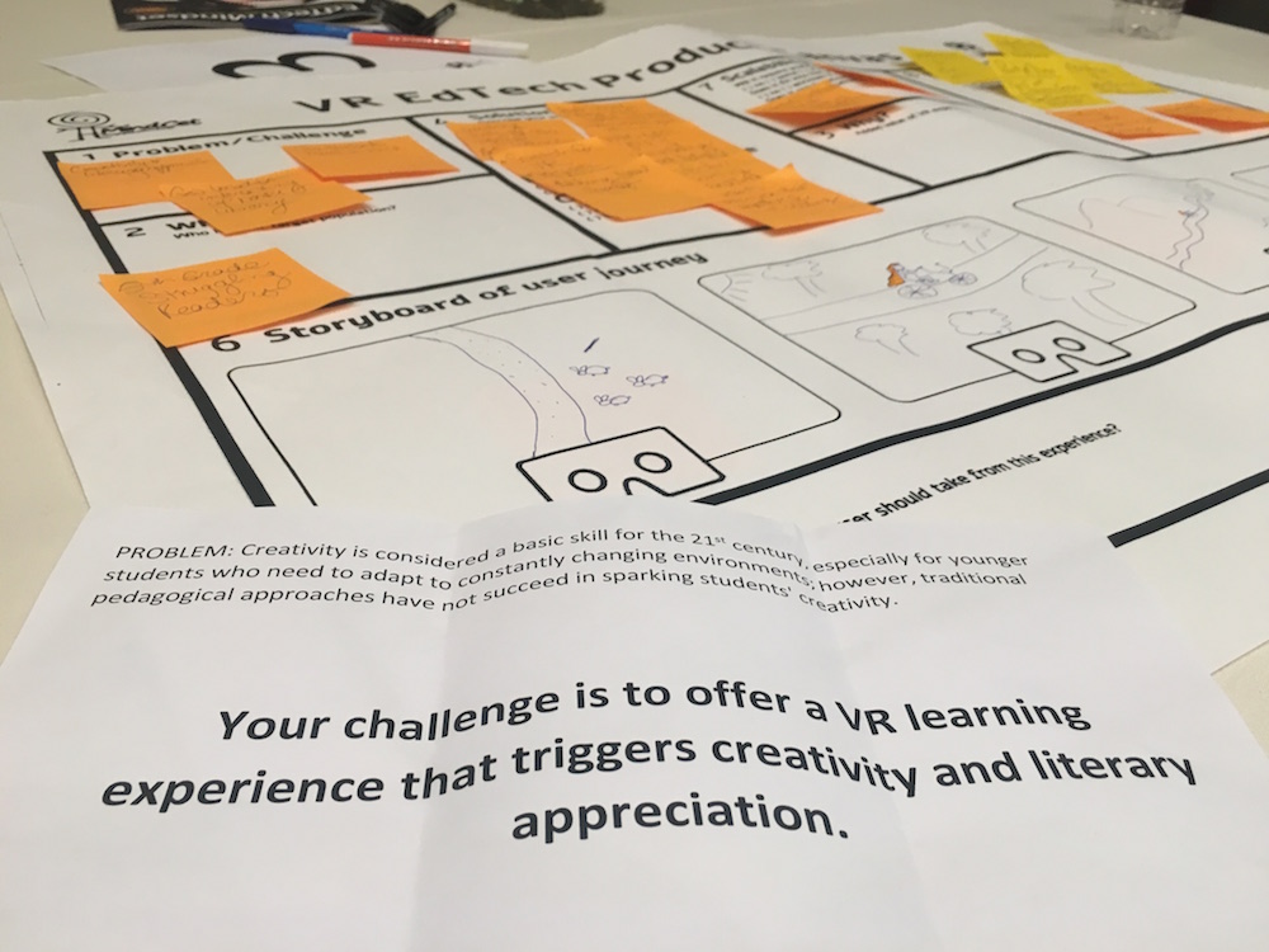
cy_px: 476
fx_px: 1063
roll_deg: -2.7
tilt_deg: -31.5
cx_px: 634
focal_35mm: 29
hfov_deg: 61.7
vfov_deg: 48.2
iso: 64
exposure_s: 1/30
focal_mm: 4.15
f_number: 2.2
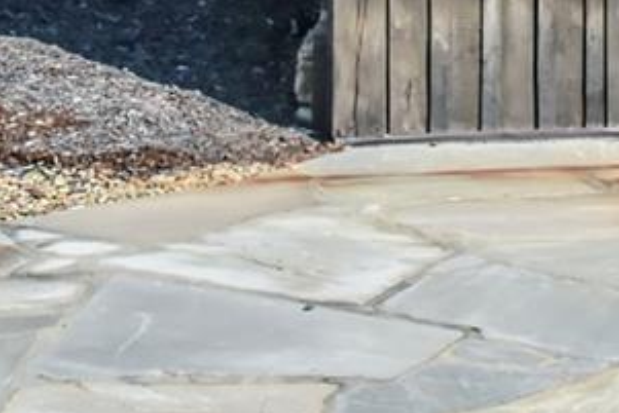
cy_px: -190
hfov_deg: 18.2
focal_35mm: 102
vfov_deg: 12.8
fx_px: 1755
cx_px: 882
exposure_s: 1/640
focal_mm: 30
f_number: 22
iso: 4000
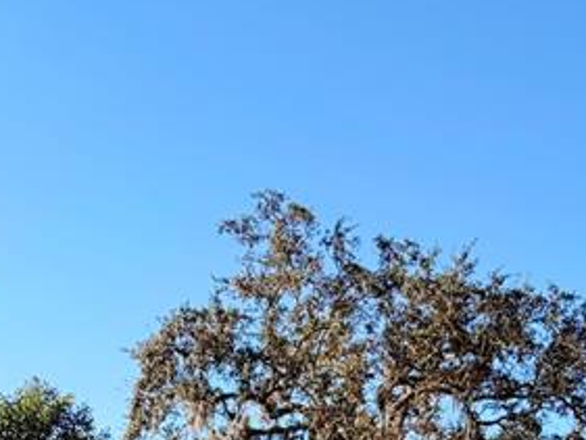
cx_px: 375
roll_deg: +0.7
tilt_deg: -2.5
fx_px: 864
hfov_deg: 37.2
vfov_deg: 23.9
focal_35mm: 51
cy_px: 621
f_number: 2.2
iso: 25
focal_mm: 2.22
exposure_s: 1/770
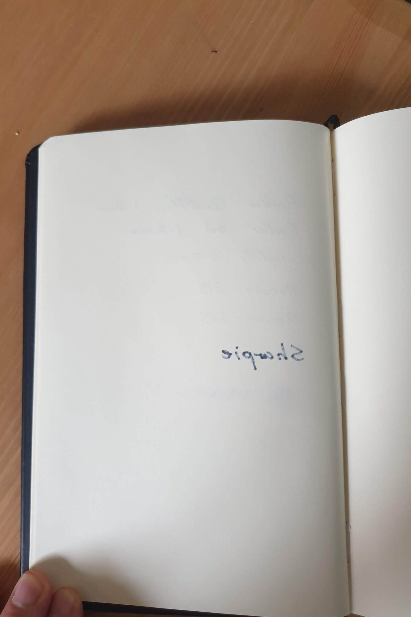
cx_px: 178
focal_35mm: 28
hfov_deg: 46.3
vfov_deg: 65.5
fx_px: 479
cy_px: 306
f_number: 1.5
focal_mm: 4.3
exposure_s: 1/50
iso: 200
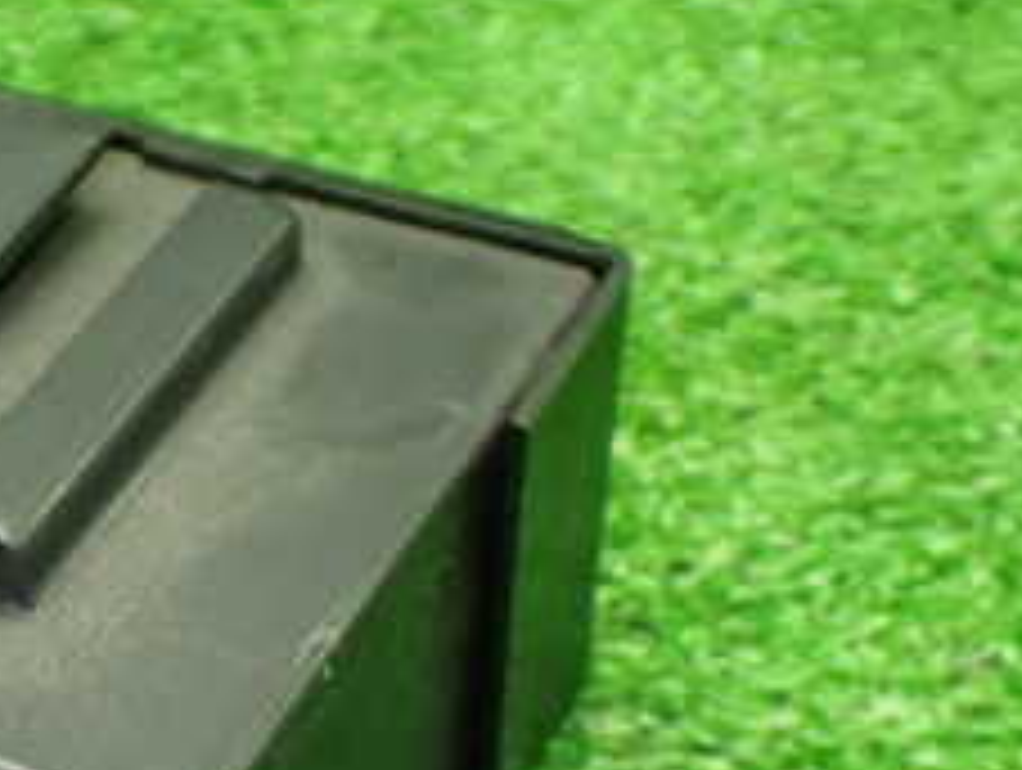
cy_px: 590
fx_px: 2809
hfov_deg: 19.7
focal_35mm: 95
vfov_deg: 15.5
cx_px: -126
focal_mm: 6.37
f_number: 2.5
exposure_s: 1/100
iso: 800
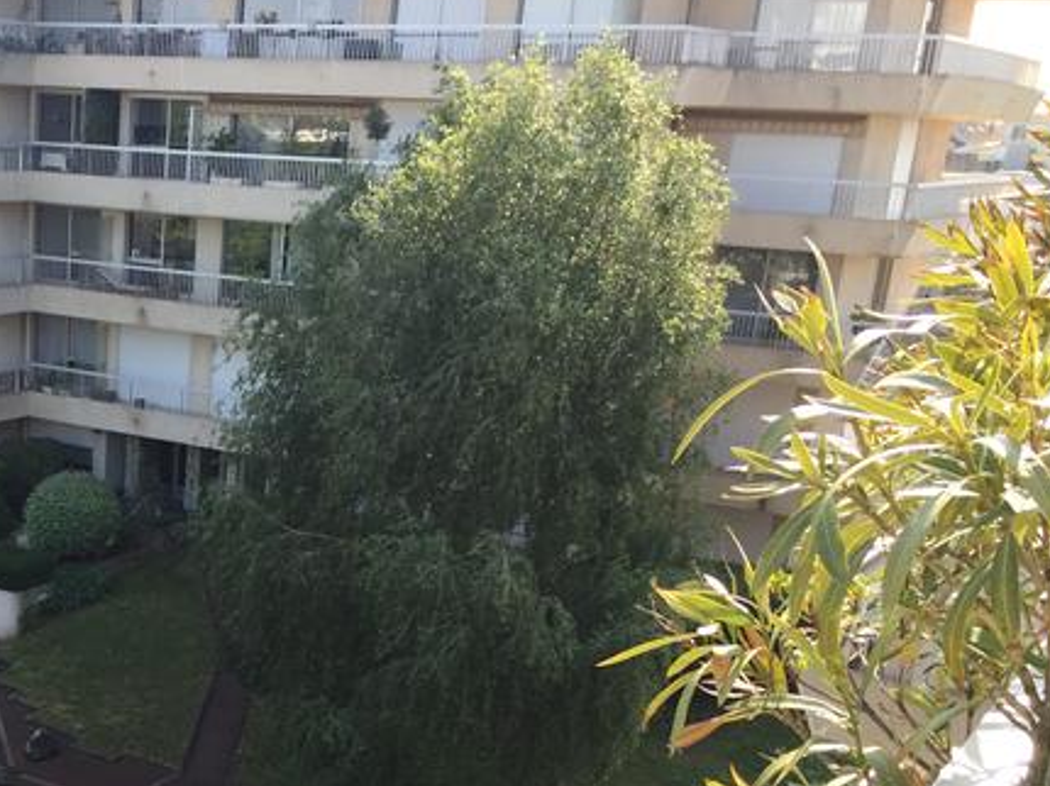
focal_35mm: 54
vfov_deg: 26.2
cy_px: 698
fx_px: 1637
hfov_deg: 33.7
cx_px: 105
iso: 32
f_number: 2.2
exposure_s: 1/391
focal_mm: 4.15
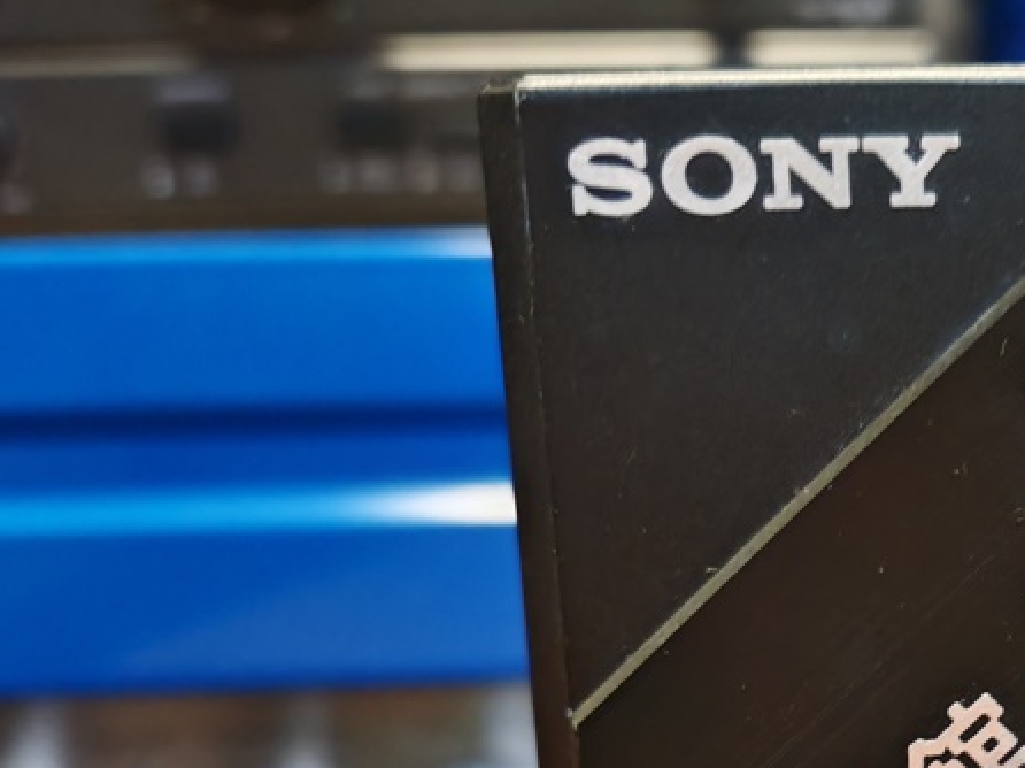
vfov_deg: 22.2
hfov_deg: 29.2
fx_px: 1835
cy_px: 867
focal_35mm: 62
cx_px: 1020
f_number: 1.9
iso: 800
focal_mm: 6.67
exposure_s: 1/25
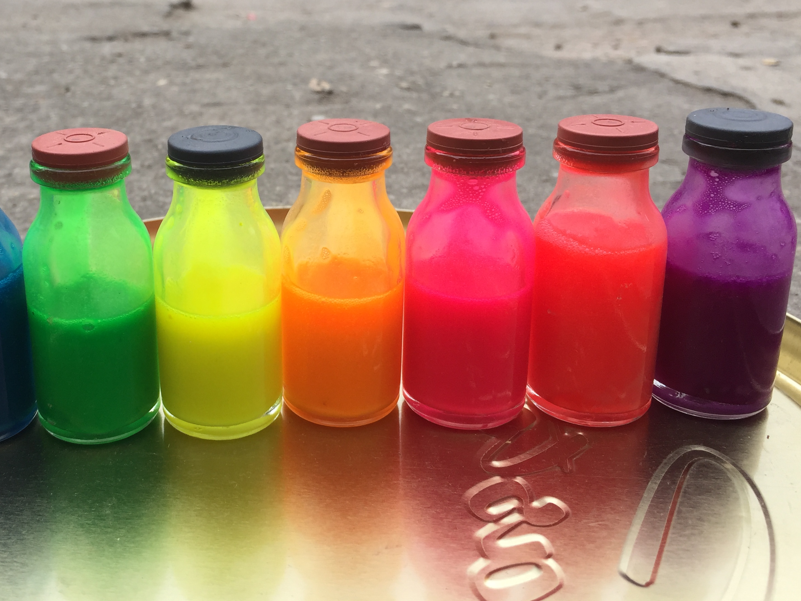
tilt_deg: -22.2
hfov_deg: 46.0
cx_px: 257
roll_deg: -1.1
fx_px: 926
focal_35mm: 40
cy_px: 211
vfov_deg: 35.7
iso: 32
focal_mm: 4.15
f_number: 2.2
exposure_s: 1/670
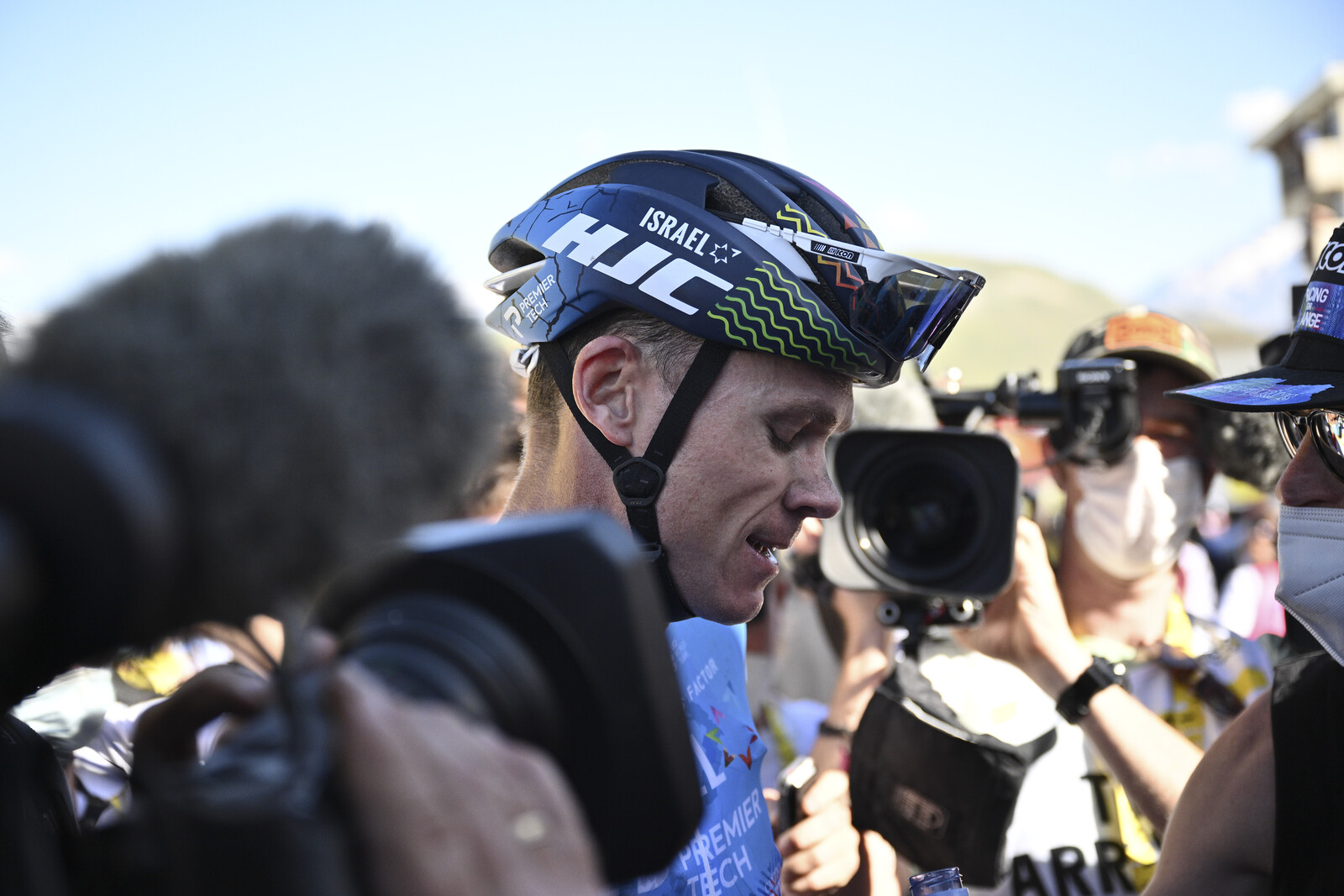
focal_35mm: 46
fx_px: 1717
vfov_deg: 29.2
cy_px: 448
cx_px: 672
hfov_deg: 42.7
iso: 640
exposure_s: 1/3200
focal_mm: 46
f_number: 2.8
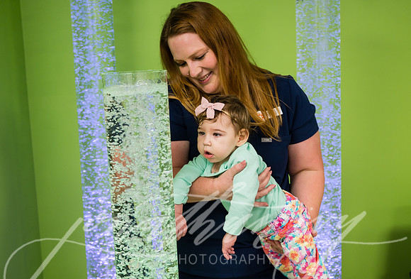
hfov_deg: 38.7
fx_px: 586
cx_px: 219
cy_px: 137
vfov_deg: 26.8
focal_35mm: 51
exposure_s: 1/100
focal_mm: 47
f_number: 3.5
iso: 800
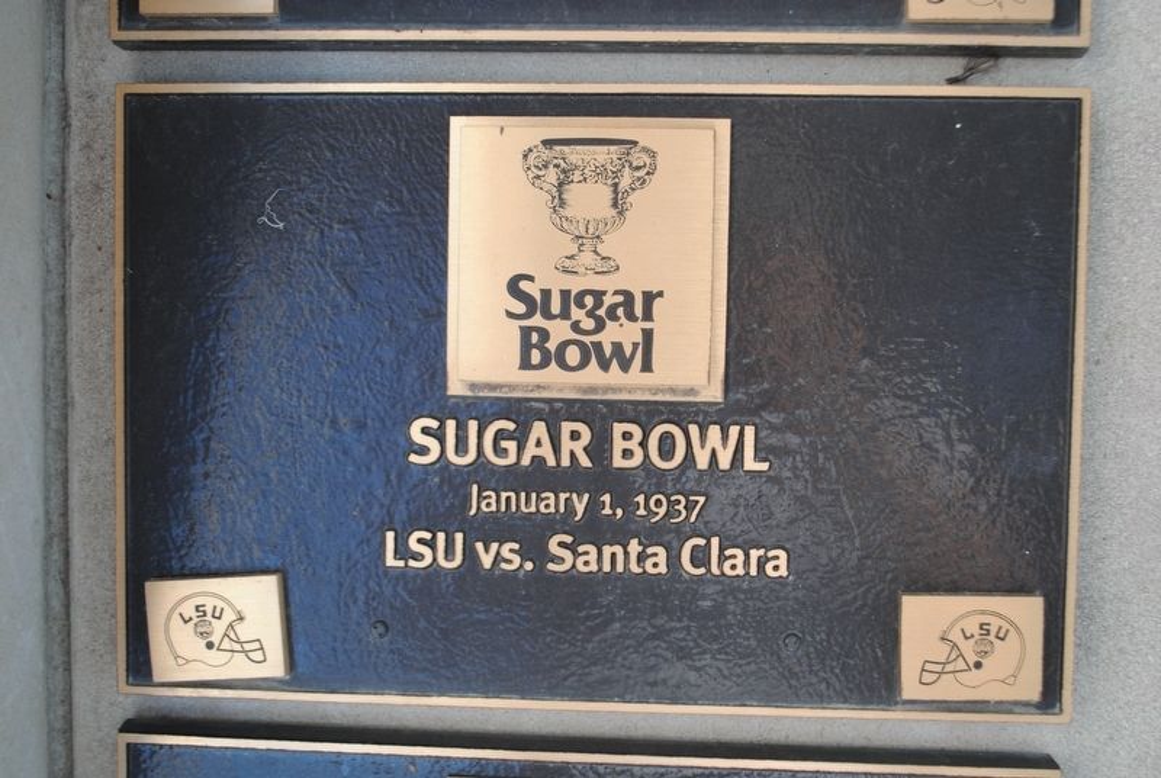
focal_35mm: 45
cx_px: 580
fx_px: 1453
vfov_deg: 30.0
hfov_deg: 43.5
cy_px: 389
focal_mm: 30
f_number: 4.8
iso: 200
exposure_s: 1/100
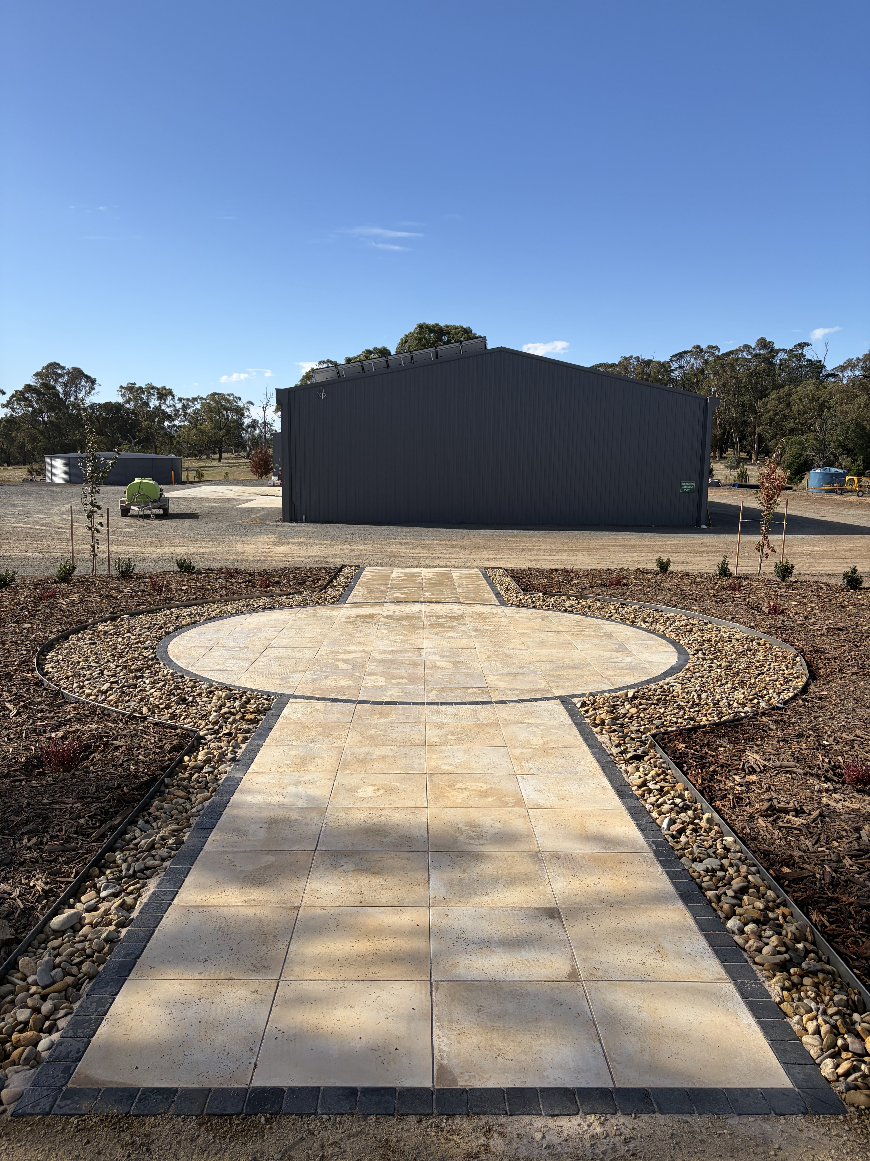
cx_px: 435
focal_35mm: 26
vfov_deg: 67.3
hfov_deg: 53.1
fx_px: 871
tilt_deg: -8.4
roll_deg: -0.5
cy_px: 580
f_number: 1.6
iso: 50
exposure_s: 1/3831
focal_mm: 5.96
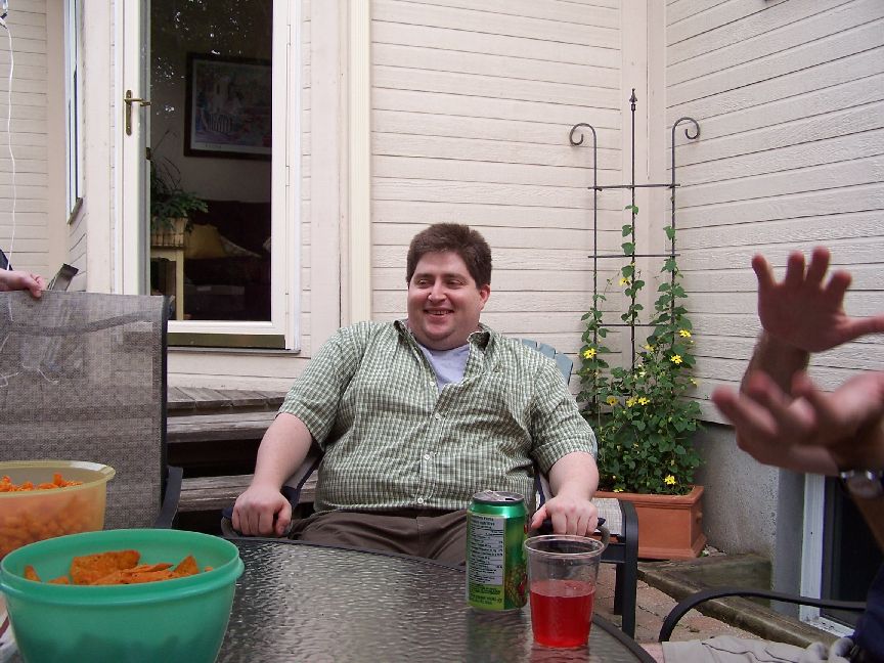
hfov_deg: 49.0
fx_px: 970
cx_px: 442
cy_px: 332
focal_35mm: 38
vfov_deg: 37.7
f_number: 2.8
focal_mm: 6.3
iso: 80
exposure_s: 1/200
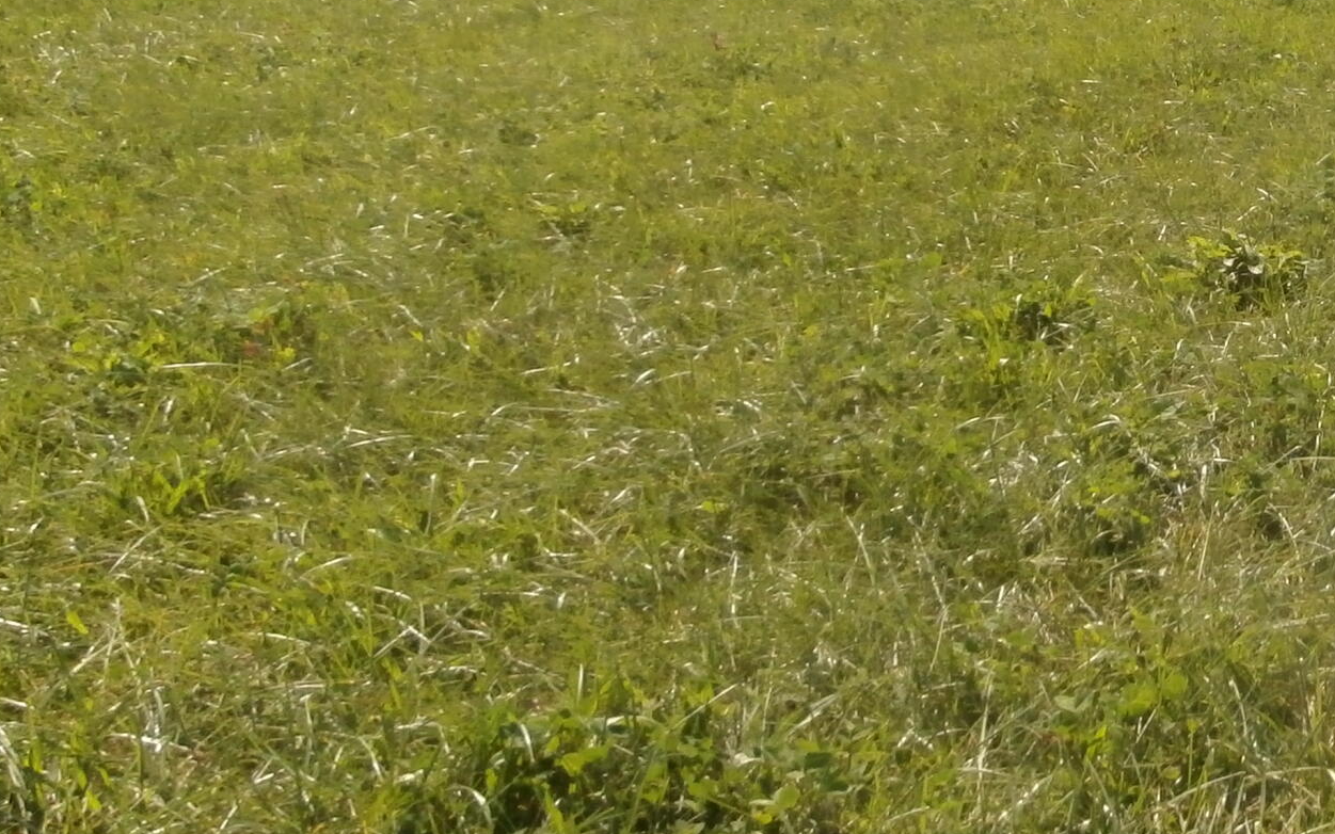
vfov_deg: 20.8
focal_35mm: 61
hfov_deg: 30.4
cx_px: 1423
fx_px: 2219
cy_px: 49
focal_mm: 4.2
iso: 100
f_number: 7.9
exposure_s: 1/200
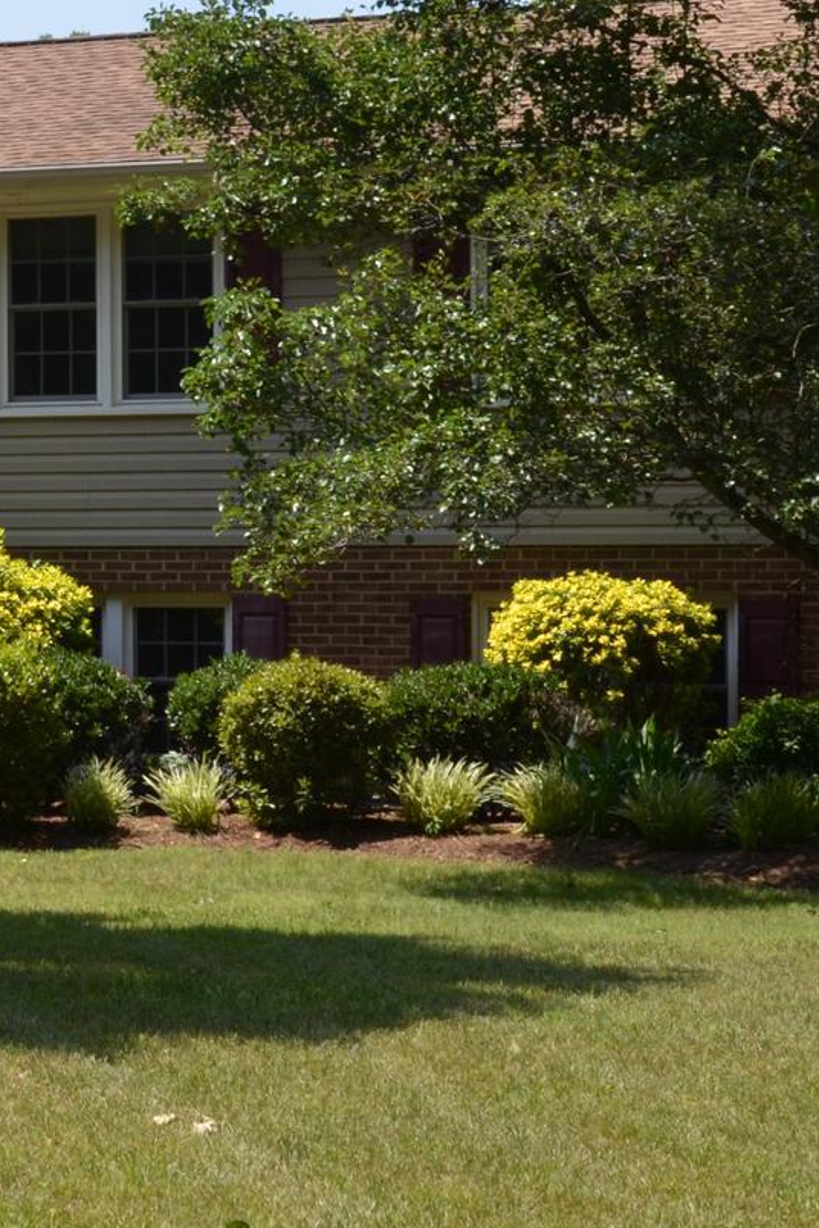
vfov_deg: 16.8
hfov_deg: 11.0
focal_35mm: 122
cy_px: 545
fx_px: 4163
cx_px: -189
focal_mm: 32
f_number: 13
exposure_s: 1/250
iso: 400
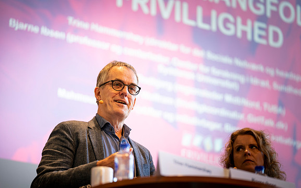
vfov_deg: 8.9
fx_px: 1215
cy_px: 89
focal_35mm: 148
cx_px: 151
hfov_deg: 14.1
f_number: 2.8
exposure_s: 1/250
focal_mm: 144
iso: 1600
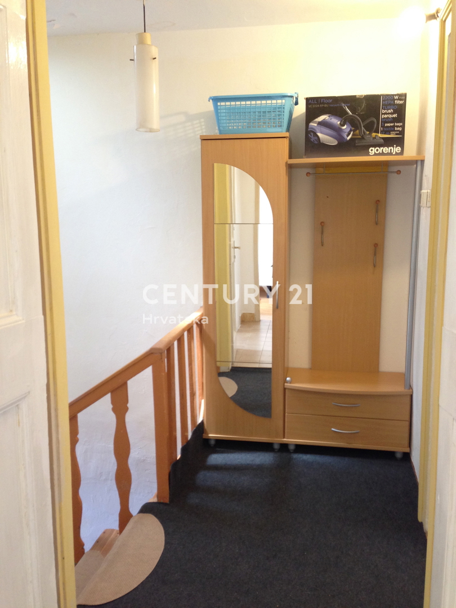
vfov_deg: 55.4
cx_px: 228
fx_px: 580
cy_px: 304
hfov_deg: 42.9
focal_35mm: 33
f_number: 2.4
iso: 125
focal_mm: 4.12
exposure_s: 1/20
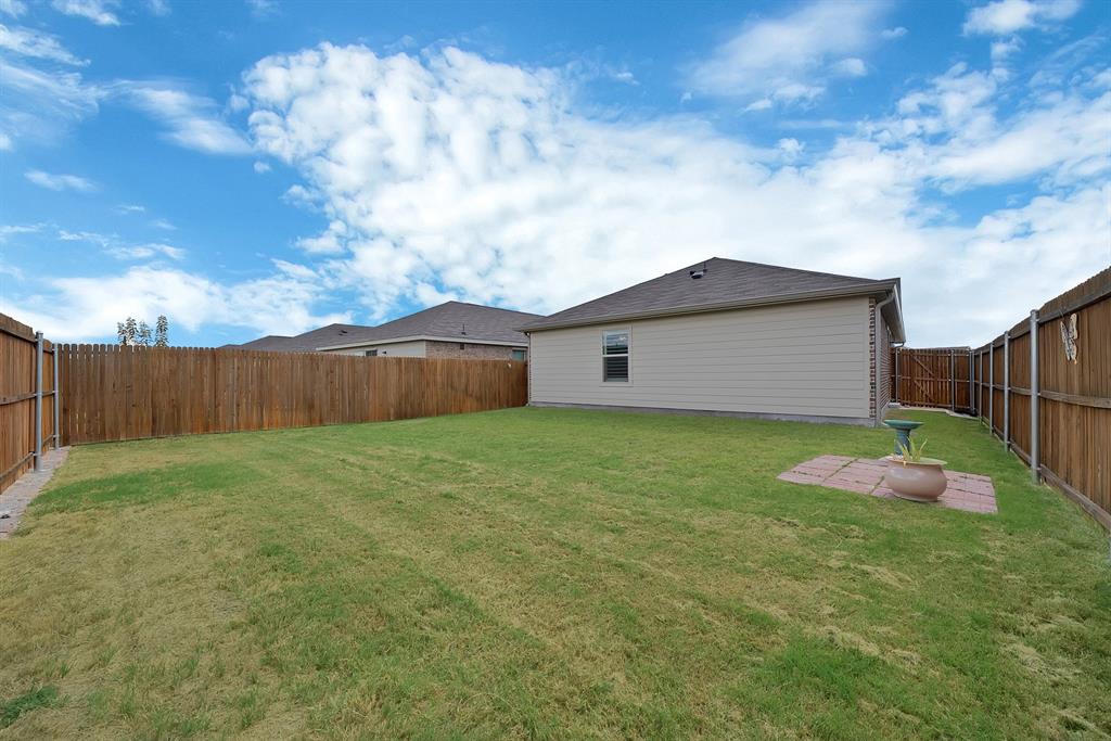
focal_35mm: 12
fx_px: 370
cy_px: 370
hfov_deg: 112.6
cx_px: 556
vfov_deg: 90.0
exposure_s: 1/160
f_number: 9
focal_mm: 12
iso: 400
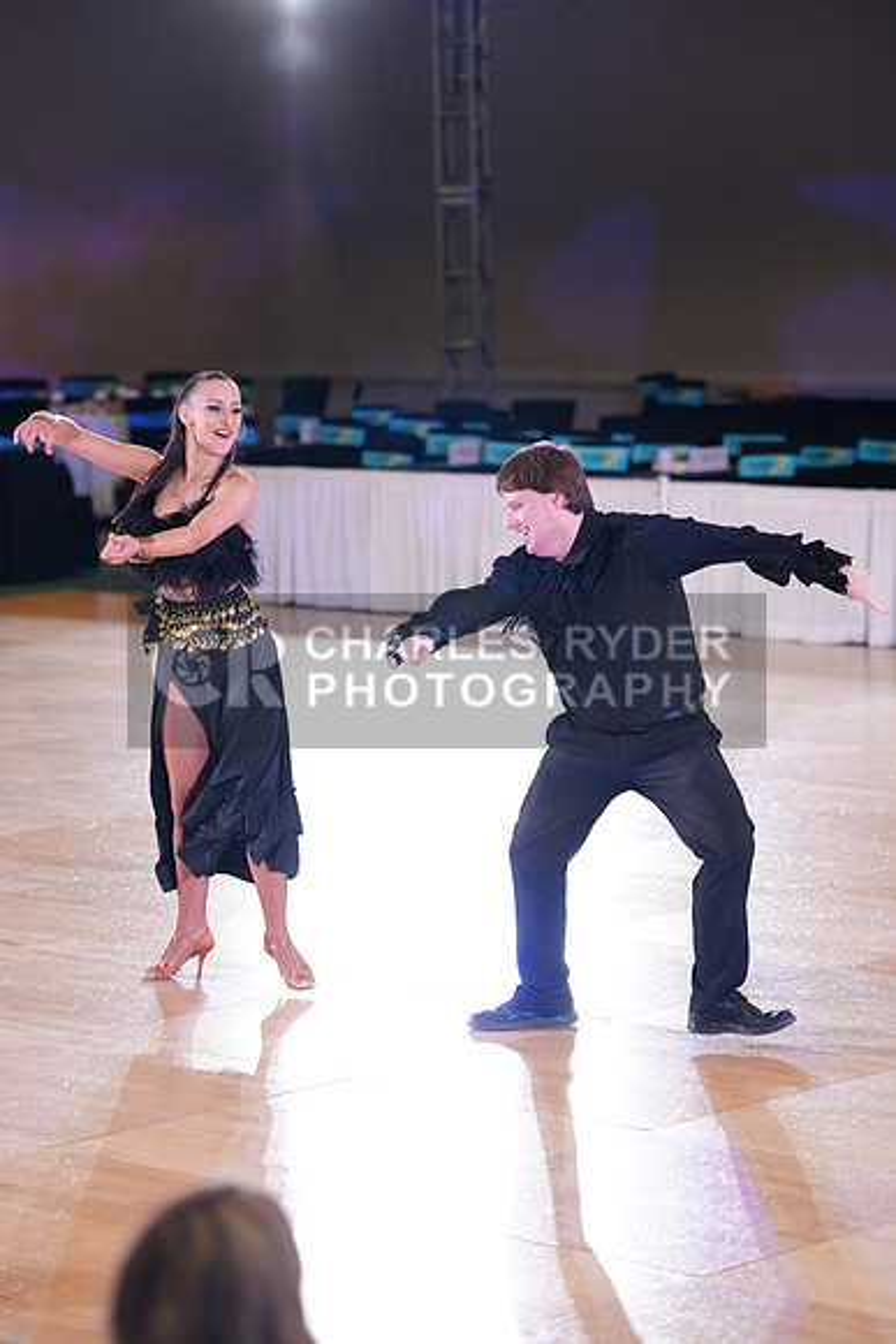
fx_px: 4328
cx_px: 448
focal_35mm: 116
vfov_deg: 17.6
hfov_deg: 11.8
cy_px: 672
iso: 2500
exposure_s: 1/500
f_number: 2.8
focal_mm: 116
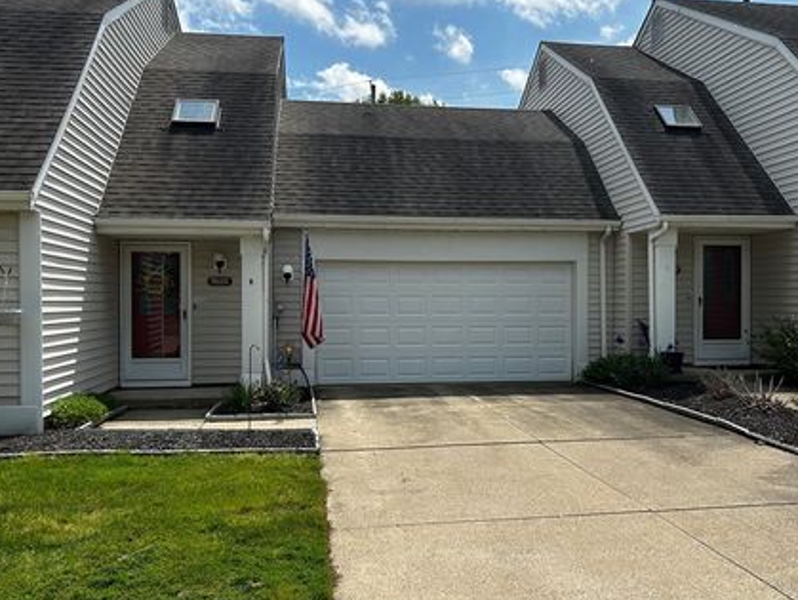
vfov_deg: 45.5
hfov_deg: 58.3
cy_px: 306
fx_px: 715
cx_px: 421
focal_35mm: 31
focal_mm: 5.7
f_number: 1.5
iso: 50
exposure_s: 1/4115
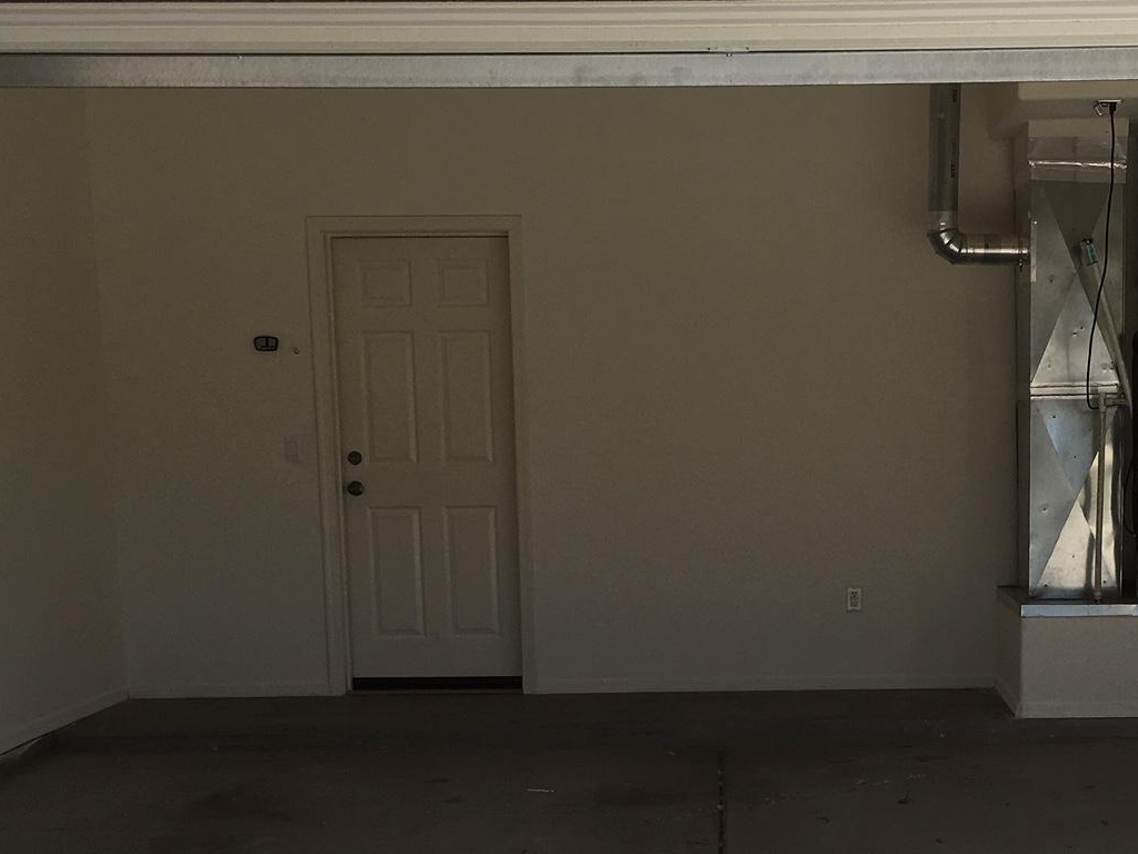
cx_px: 797
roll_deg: -0.1
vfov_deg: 24.8
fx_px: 1907
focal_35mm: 58
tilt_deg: -6.8
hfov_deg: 32.8
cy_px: 694
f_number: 2.2
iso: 25
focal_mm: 4.15
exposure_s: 1/1026
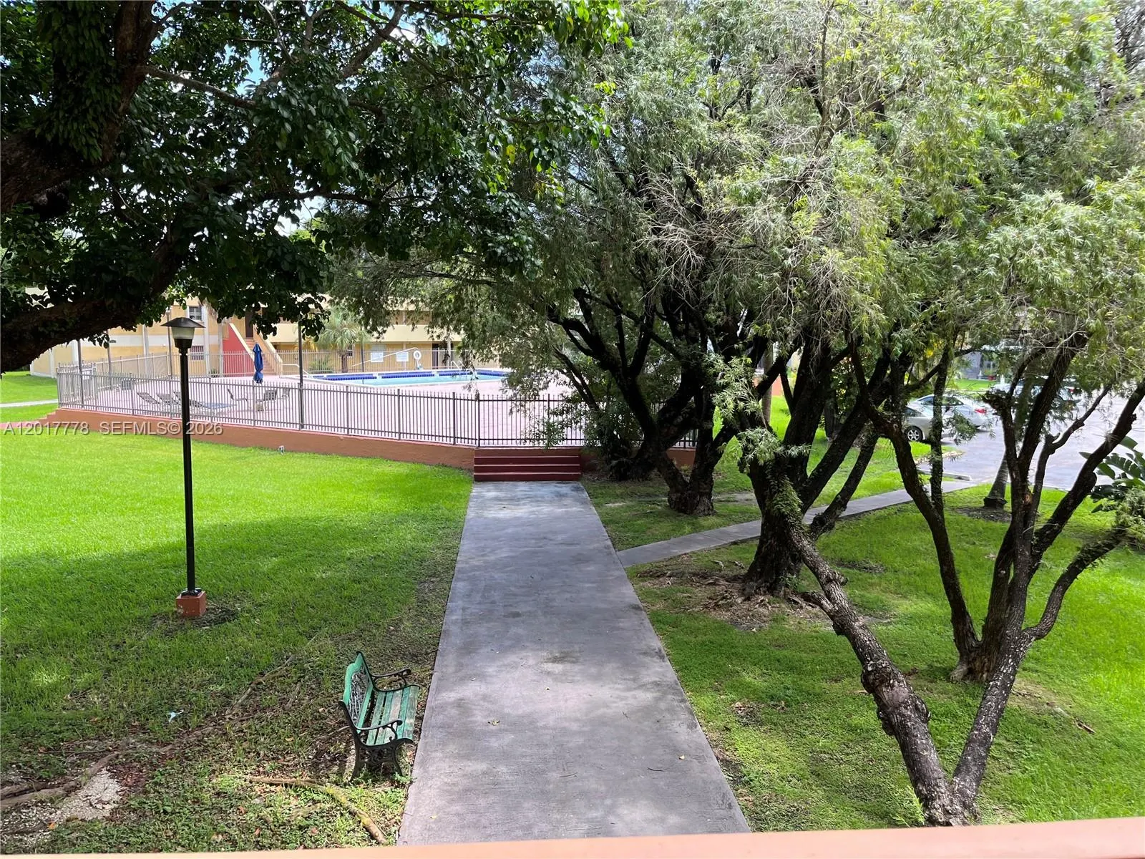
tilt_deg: -7.8
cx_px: 572
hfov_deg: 67.3
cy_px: 430
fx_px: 860
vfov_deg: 53.1
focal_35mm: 26
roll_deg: -1.6
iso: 50
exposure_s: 1/412
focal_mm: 5.1
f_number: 1.6
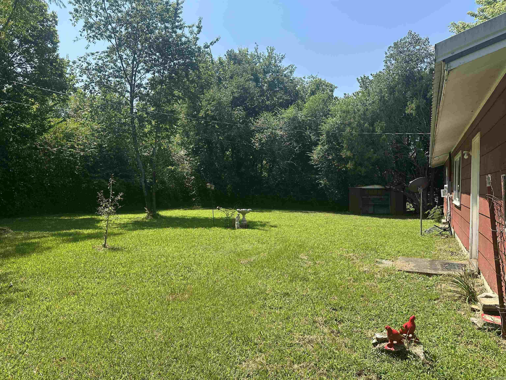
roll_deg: -1.2
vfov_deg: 56.8
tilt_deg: +0.1
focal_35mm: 24
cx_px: 253
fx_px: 351
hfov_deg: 71.6
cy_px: 190
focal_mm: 6.86
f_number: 1.78
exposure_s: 1/1916
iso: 80
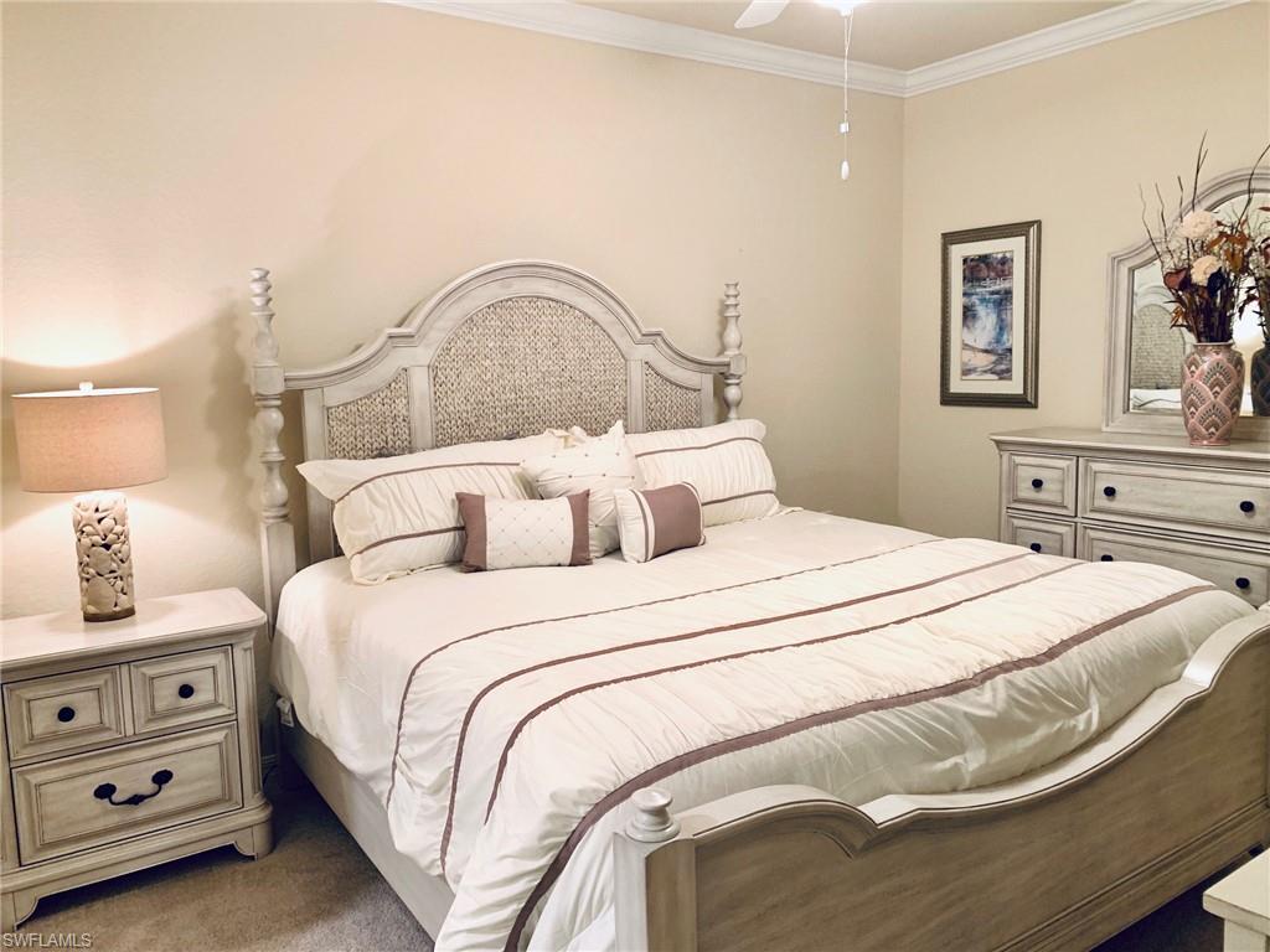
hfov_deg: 67.3
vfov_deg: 53.1
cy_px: 476
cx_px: 635
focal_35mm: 26
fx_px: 954
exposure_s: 1/60
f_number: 1.8
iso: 250
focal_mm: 4.25
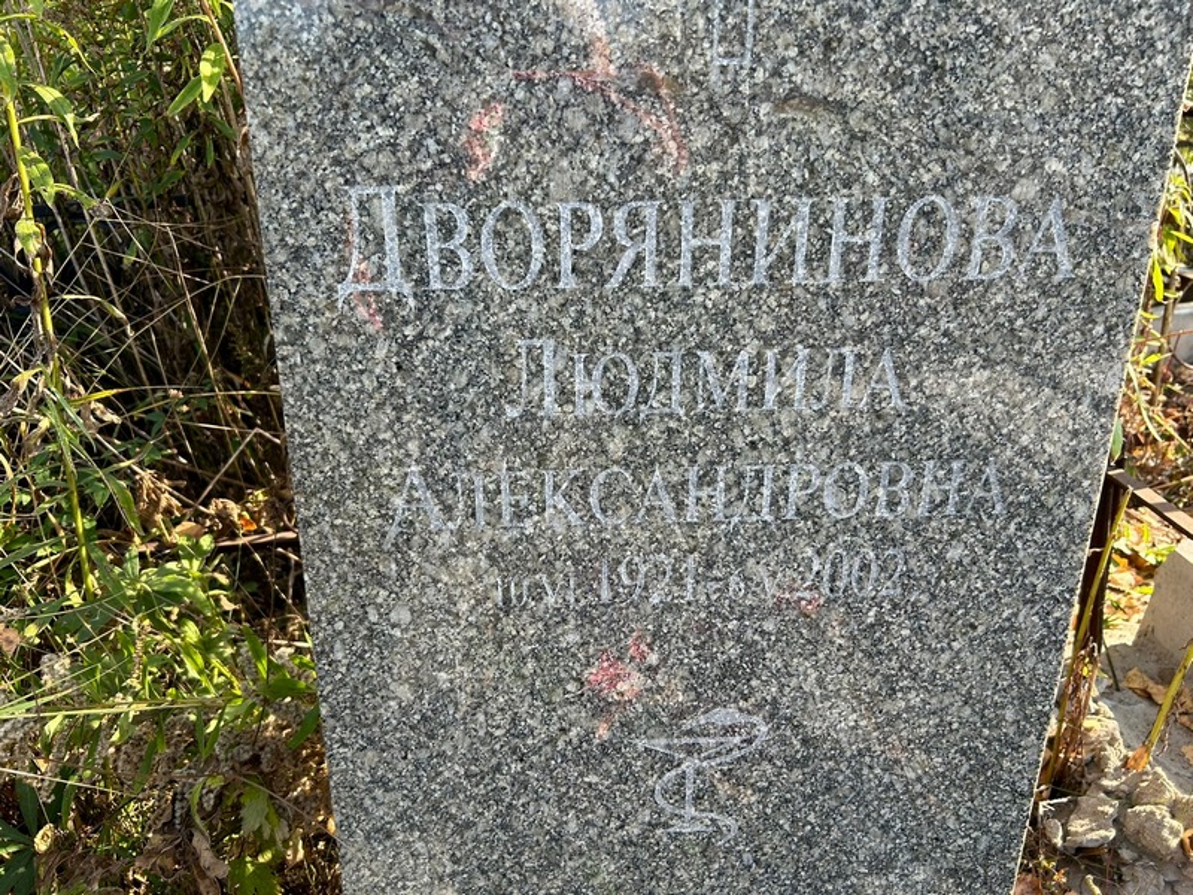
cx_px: 596
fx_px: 896
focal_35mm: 26
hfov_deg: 67.3
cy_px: 448
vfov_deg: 53.1
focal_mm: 5.7
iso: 50
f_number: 1.5
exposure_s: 1/521
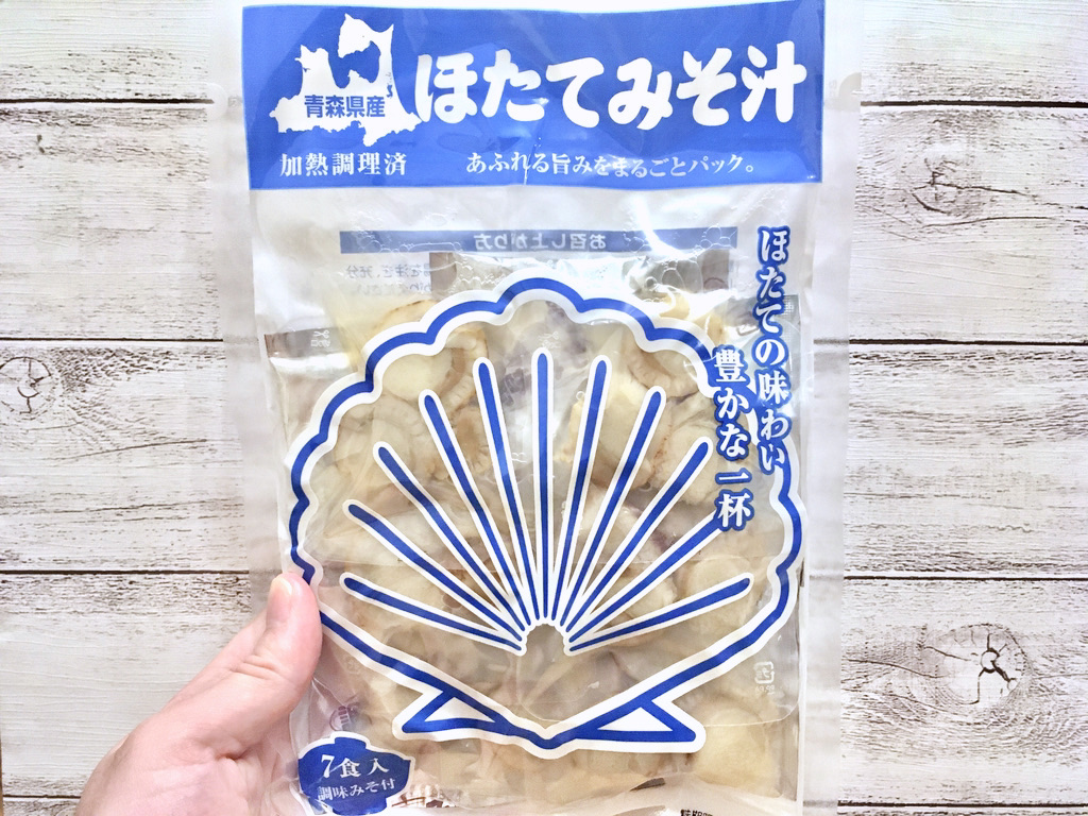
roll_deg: +0.0
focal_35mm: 29
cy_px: 408
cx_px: 544
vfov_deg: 48.2
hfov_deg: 61.7
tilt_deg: -23.0
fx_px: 911
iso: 250
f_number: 2.2
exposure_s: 1/15
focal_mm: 4.15
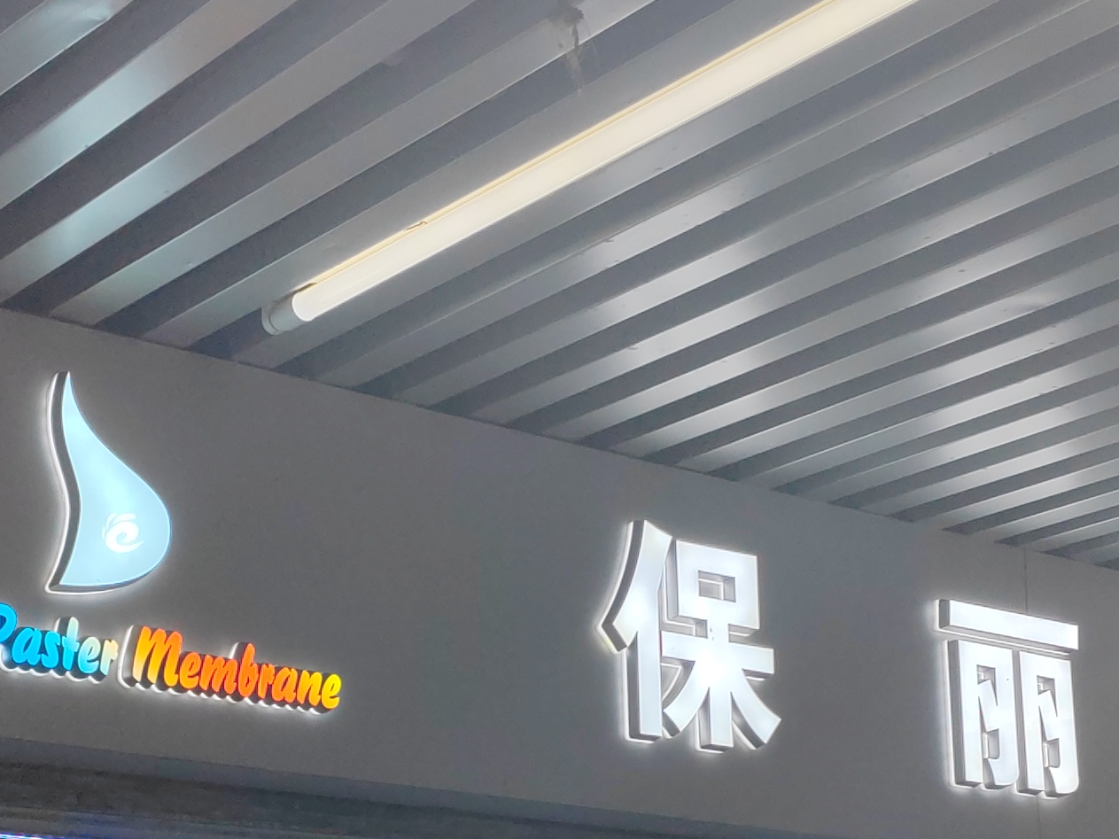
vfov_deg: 18.5
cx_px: 509
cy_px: 806
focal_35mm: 78
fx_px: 2521
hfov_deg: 25.0
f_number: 1.8
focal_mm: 6.14
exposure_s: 1/240
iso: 100
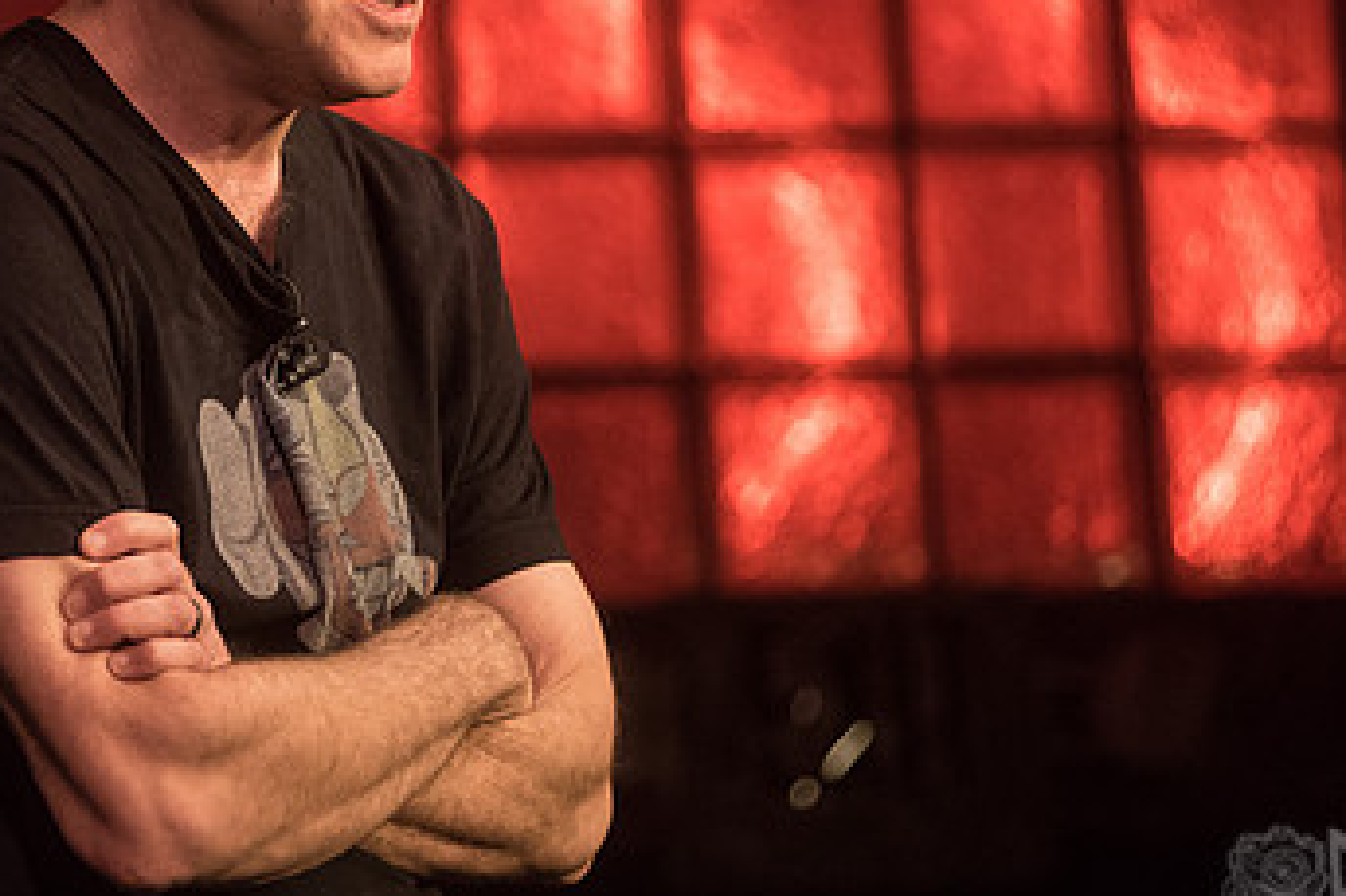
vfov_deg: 5.7
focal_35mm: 240
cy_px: 209
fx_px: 8969
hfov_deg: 8.6
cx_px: 394
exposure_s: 1/400
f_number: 3.2
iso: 2000
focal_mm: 125
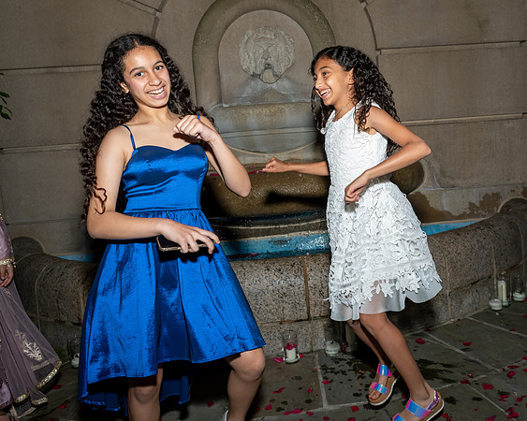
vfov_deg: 45.2
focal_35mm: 32
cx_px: 346
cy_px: 184
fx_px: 504
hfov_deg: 54.2
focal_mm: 17
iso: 500
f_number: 5.6
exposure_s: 1/250
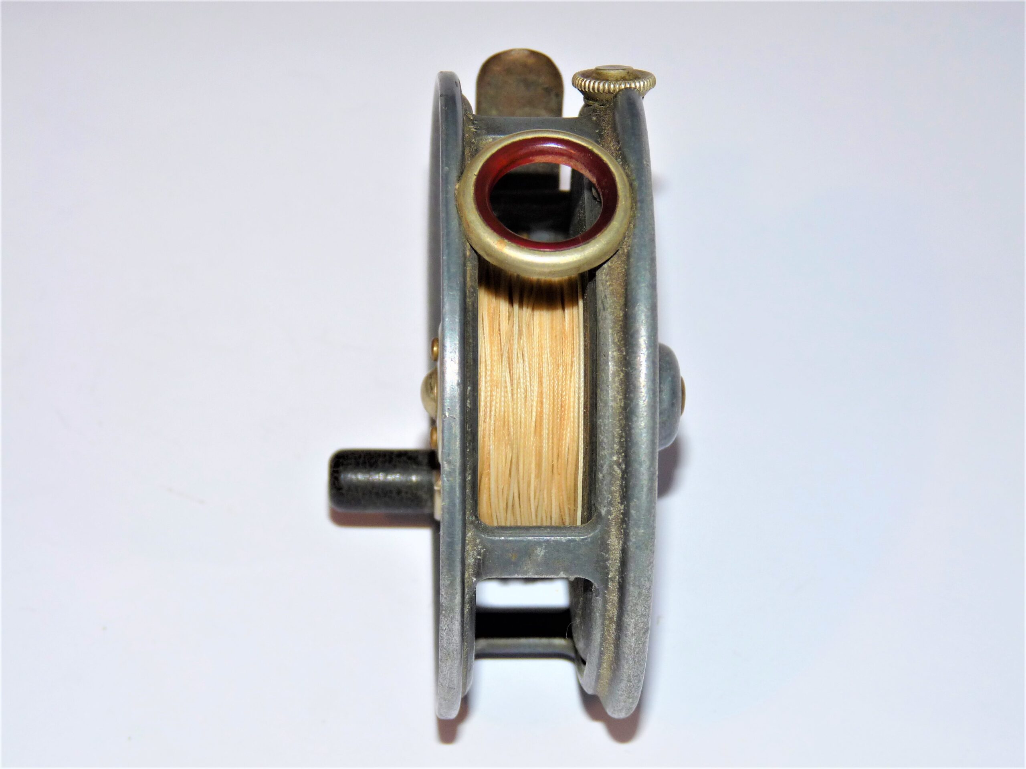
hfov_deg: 18.7
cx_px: 513
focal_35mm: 105
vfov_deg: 14.1
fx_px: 3112
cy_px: 384
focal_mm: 18.7
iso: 100
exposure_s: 1/40
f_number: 3.6
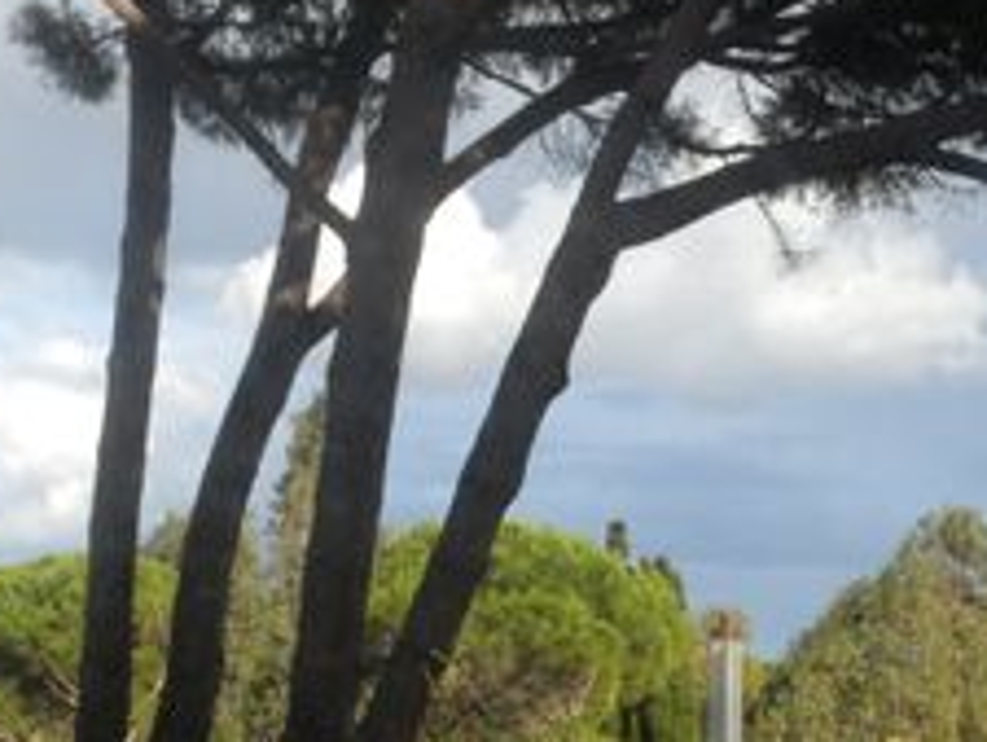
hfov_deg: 17.6
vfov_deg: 13.2
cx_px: 548
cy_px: 580
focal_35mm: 112
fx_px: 3195
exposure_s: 1/80
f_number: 7.8
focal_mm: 9
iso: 64
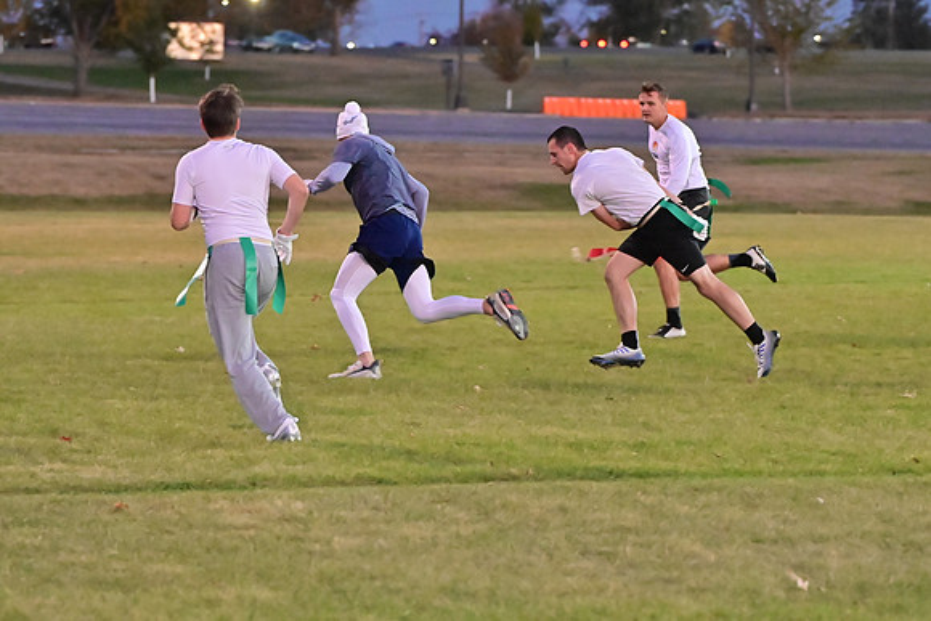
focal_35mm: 157
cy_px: 310
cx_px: 466
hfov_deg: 13.1
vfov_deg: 8.7
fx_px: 4061
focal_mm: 105
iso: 6400
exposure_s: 1/500
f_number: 4
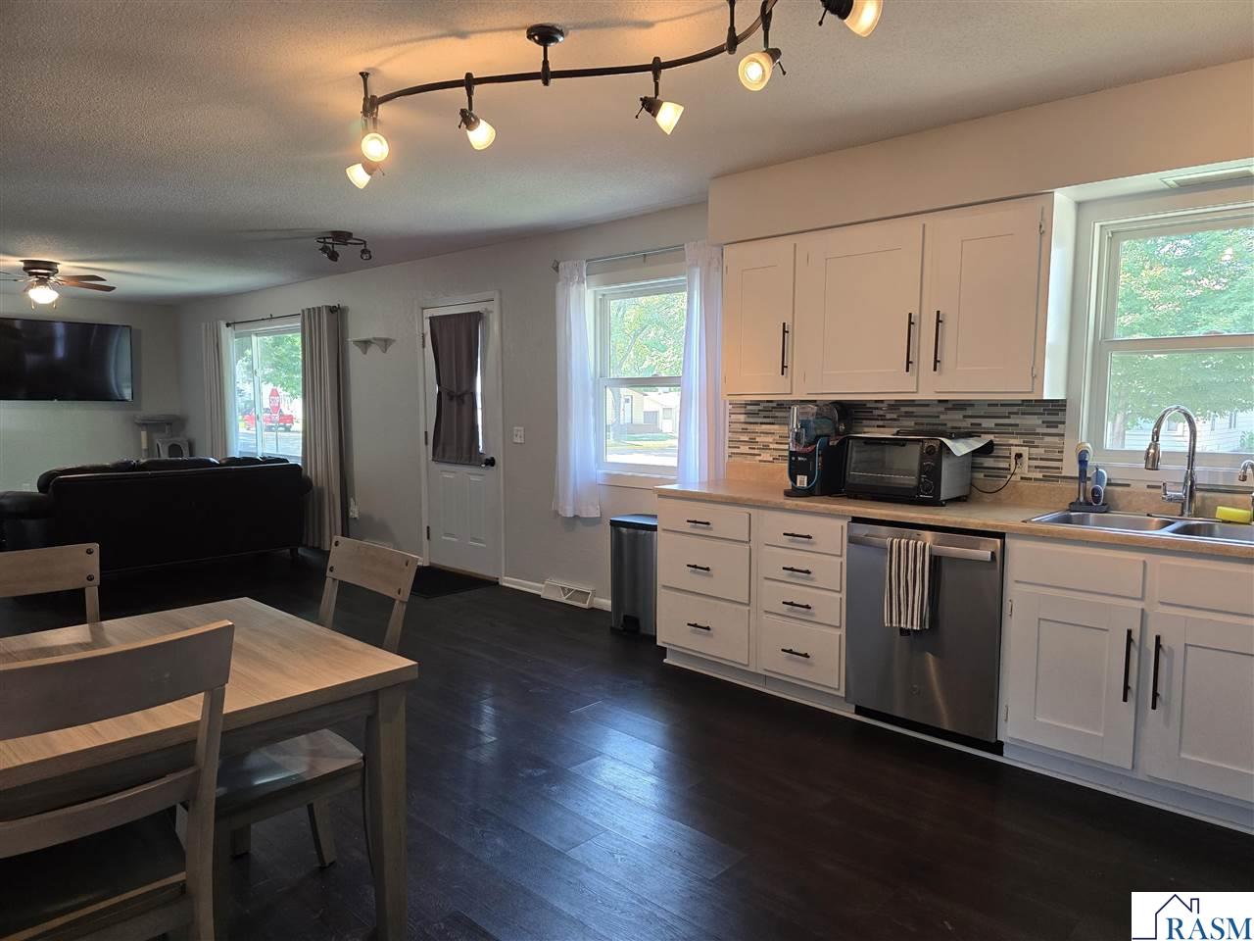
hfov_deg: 73.9
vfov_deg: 58.9
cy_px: 470
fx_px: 833
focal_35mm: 23
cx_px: 627
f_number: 1.7
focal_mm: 6.3
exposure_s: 1/120
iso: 200
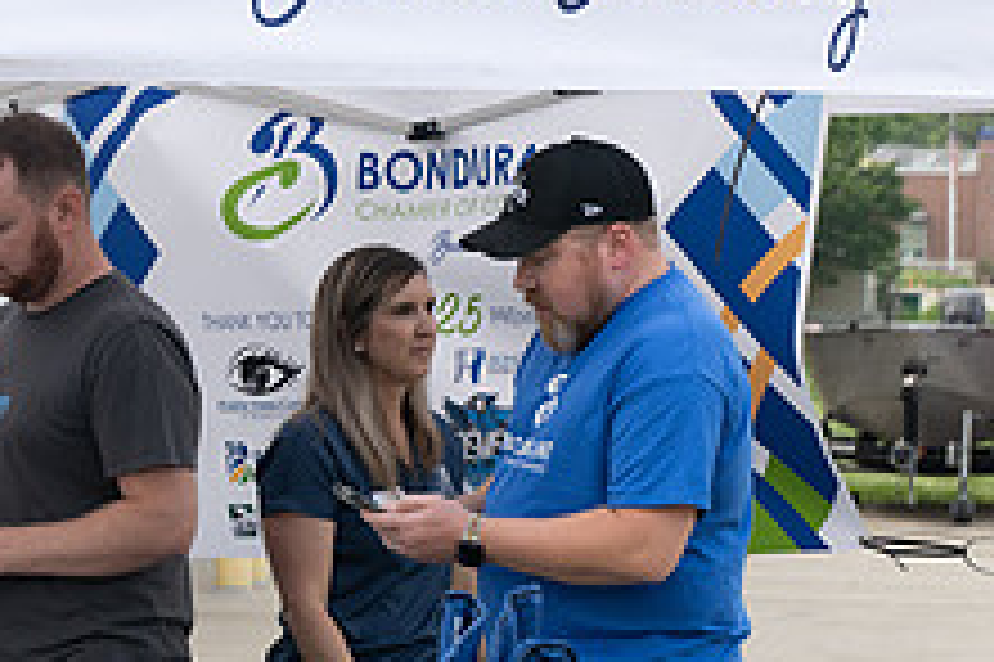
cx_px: 83
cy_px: 351
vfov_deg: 6.7
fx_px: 5656
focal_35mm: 205
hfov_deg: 10.0
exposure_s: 1/250
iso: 320
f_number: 5.6
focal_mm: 70
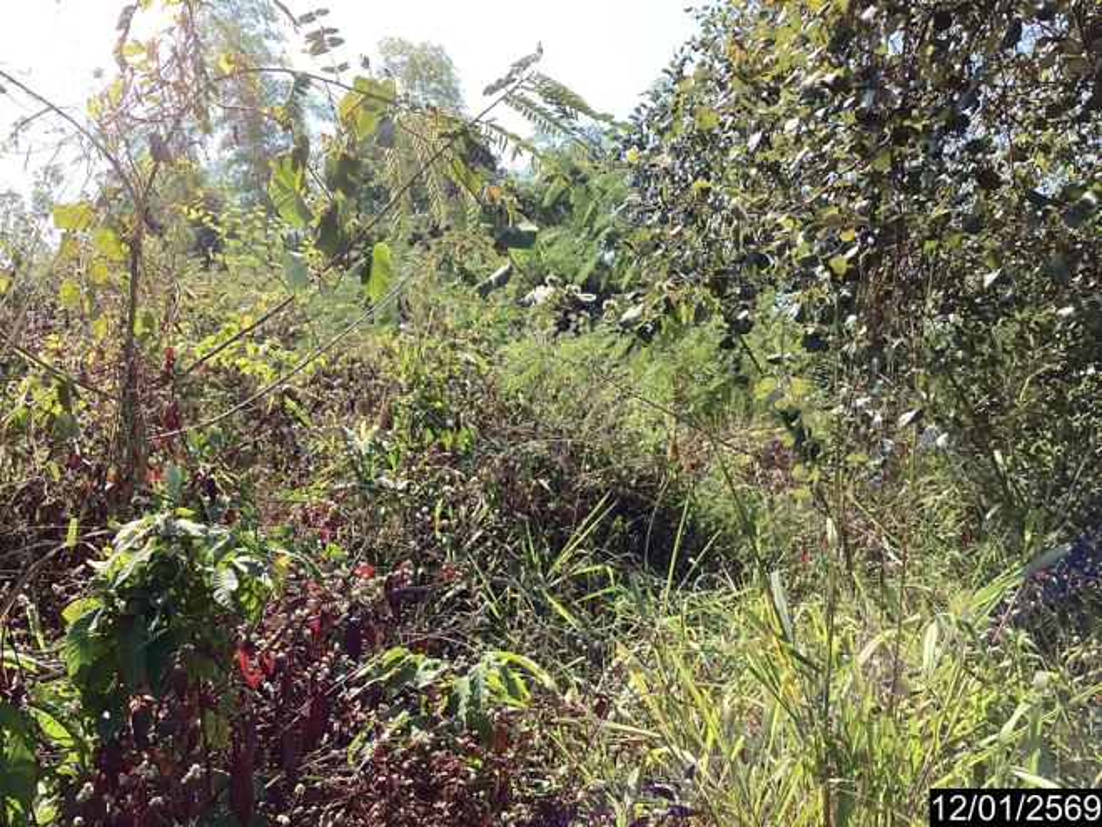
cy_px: 414
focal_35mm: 31
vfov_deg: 45.4
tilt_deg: +2.5
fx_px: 987
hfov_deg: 58.4
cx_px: 551
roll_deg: -0.9
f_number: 2.4
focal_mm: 3.3
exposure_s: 1/769
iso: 25
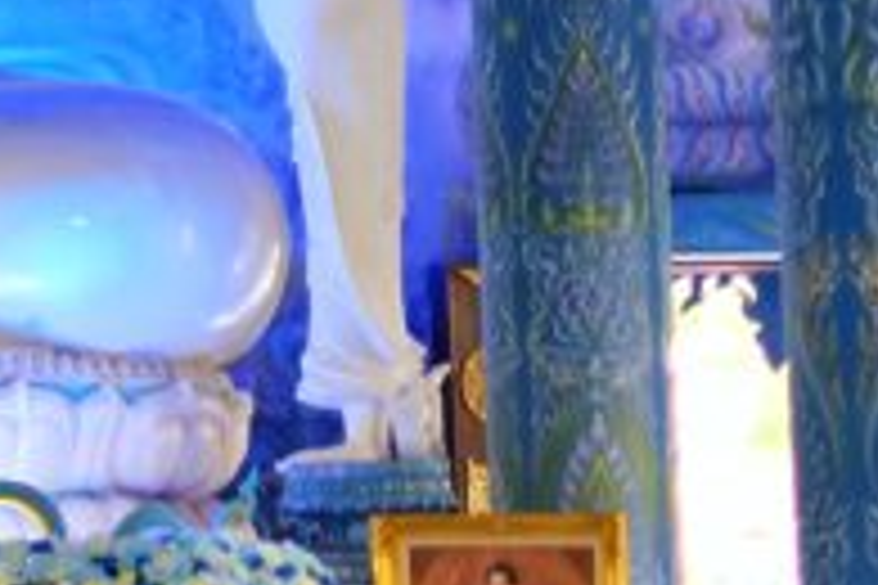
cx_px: -666
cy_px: -677
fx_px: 6804
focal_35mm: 279
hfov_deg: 7.2
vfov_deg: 4.8
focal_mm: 35
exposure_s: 1/75
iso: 320
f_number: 1.4
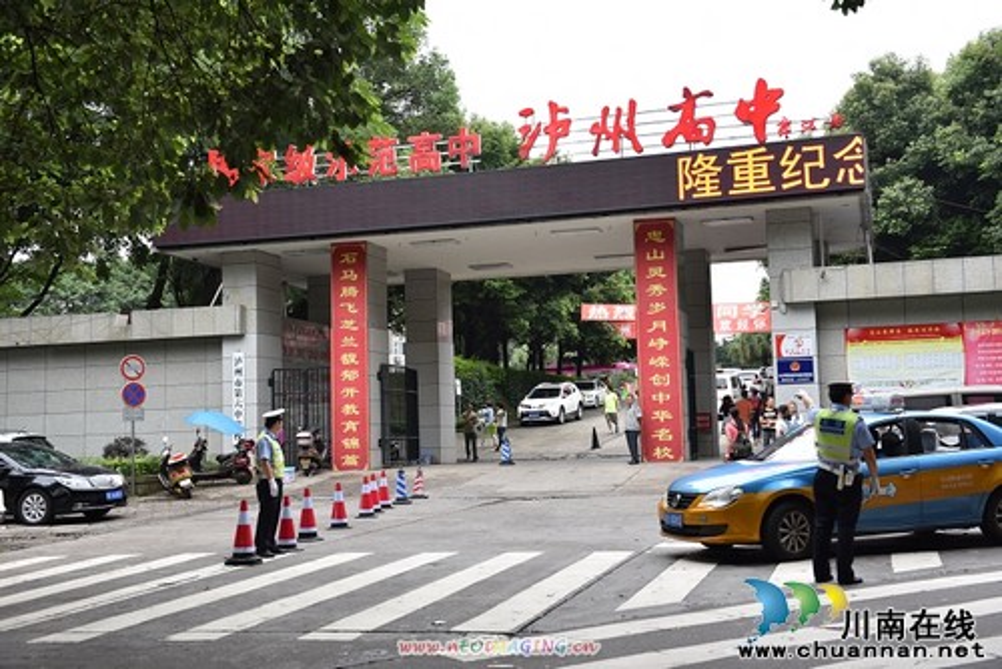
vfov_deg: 28.1
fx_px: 1337
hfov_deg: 41.1
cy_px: 334
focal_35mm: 48
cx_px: 501
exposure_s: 1/100
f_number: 5
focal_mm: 48
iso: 400
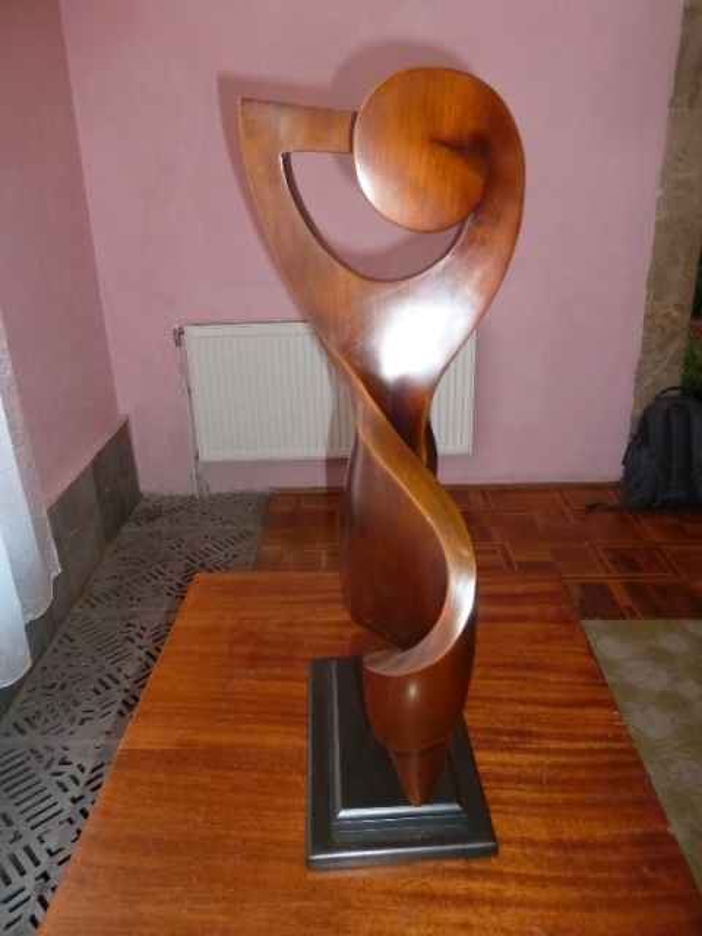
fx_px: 676
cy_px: 468
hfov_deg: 54.9
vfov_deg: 69.4
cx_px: 351
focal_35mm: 25
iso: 250
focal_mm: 4.1
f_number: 3.3
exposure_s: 1/30
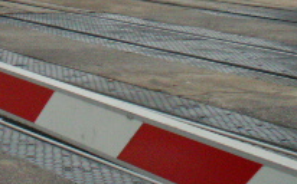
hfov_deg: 15.1
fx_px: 1067
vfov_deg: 9.5
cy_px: -121
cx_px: -85
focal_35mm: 132
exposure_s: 1/320
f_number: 2.8
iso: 160
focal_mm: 6.58
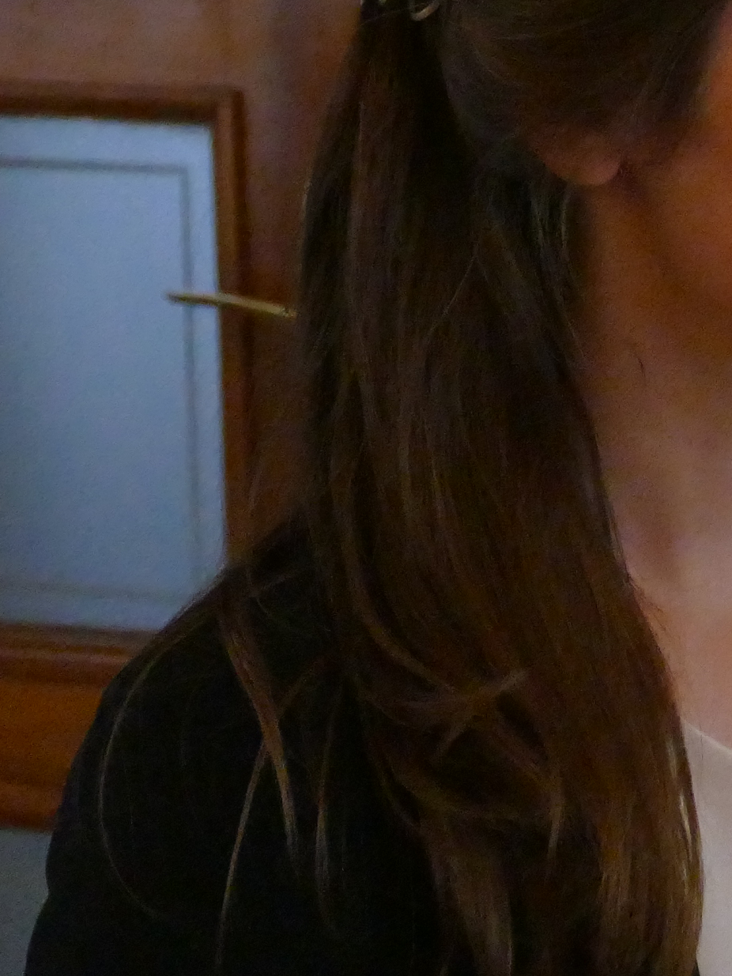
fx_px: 6401
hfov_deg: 6.5
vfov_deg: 8.7
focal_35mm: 227
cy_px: 438
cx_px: 842
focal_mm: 27.23
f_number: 3.7
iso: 3200
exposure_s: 1/160
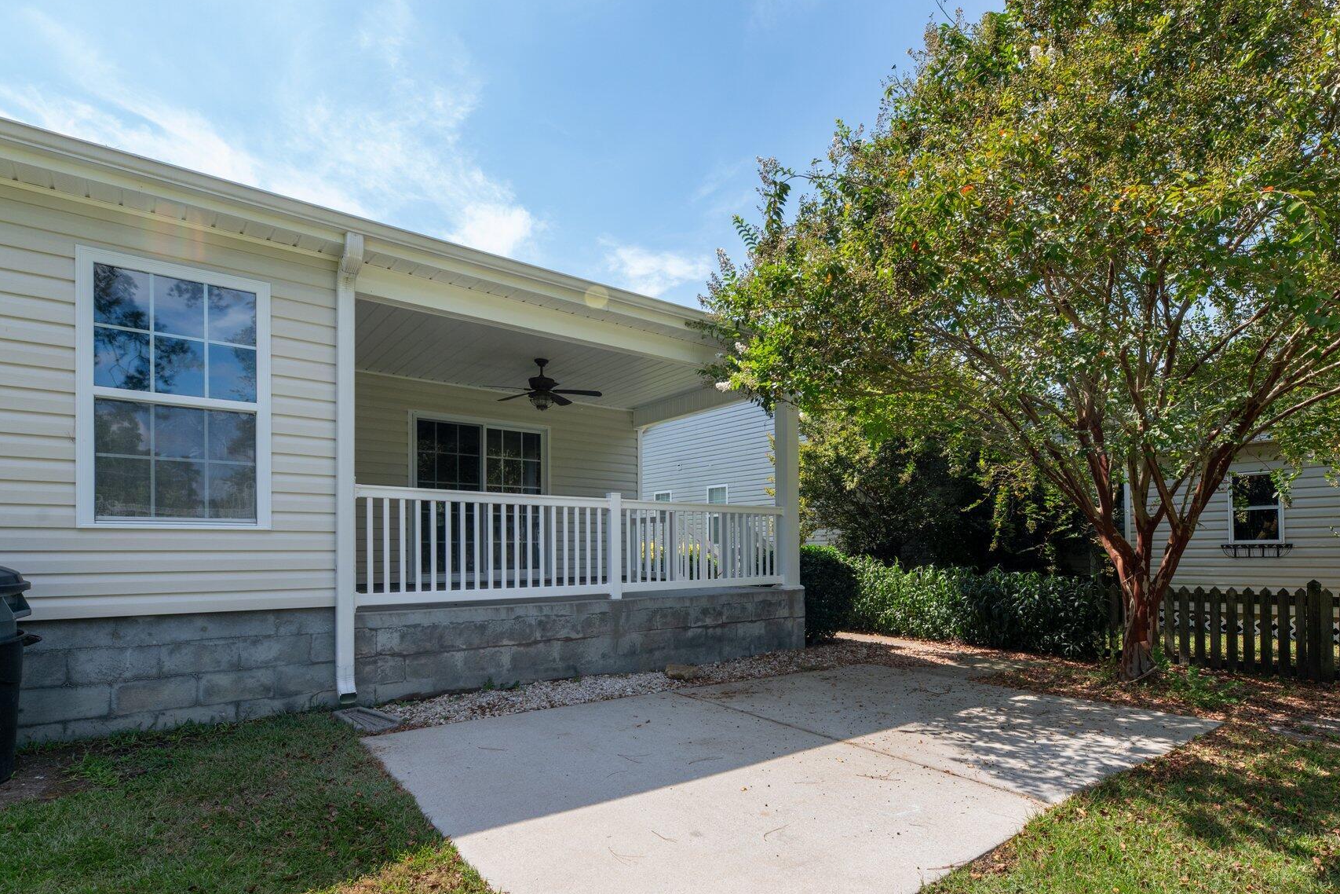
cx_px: 714
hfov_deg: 89.9
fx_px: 670
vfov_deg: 67.0
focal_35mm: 18
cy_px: 514
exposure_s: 1/400
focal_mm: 15
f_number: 9
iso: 400
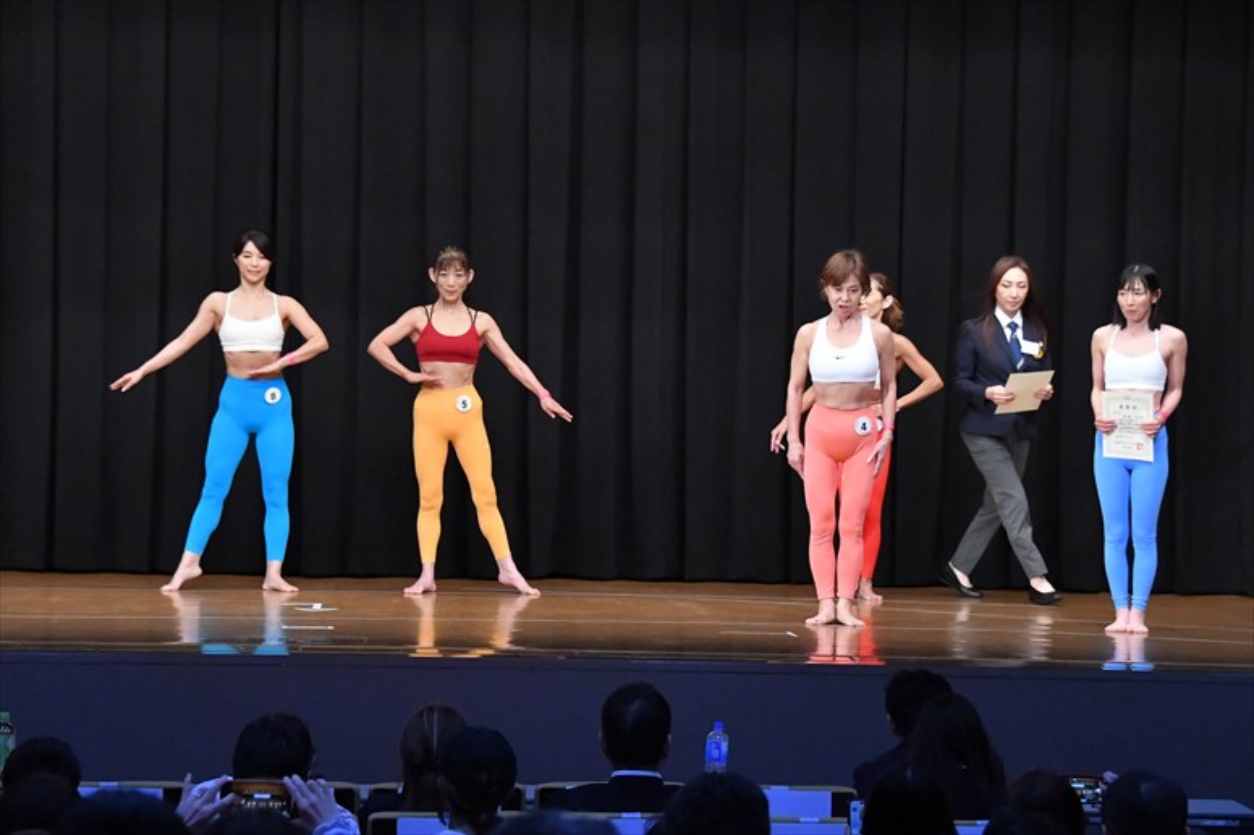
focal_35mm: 135
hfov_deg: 15.2
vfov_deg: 10.2
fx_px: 4700
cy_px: 418
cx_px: 627
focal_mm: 90
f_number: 5.6
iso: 8000
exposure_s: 1/400
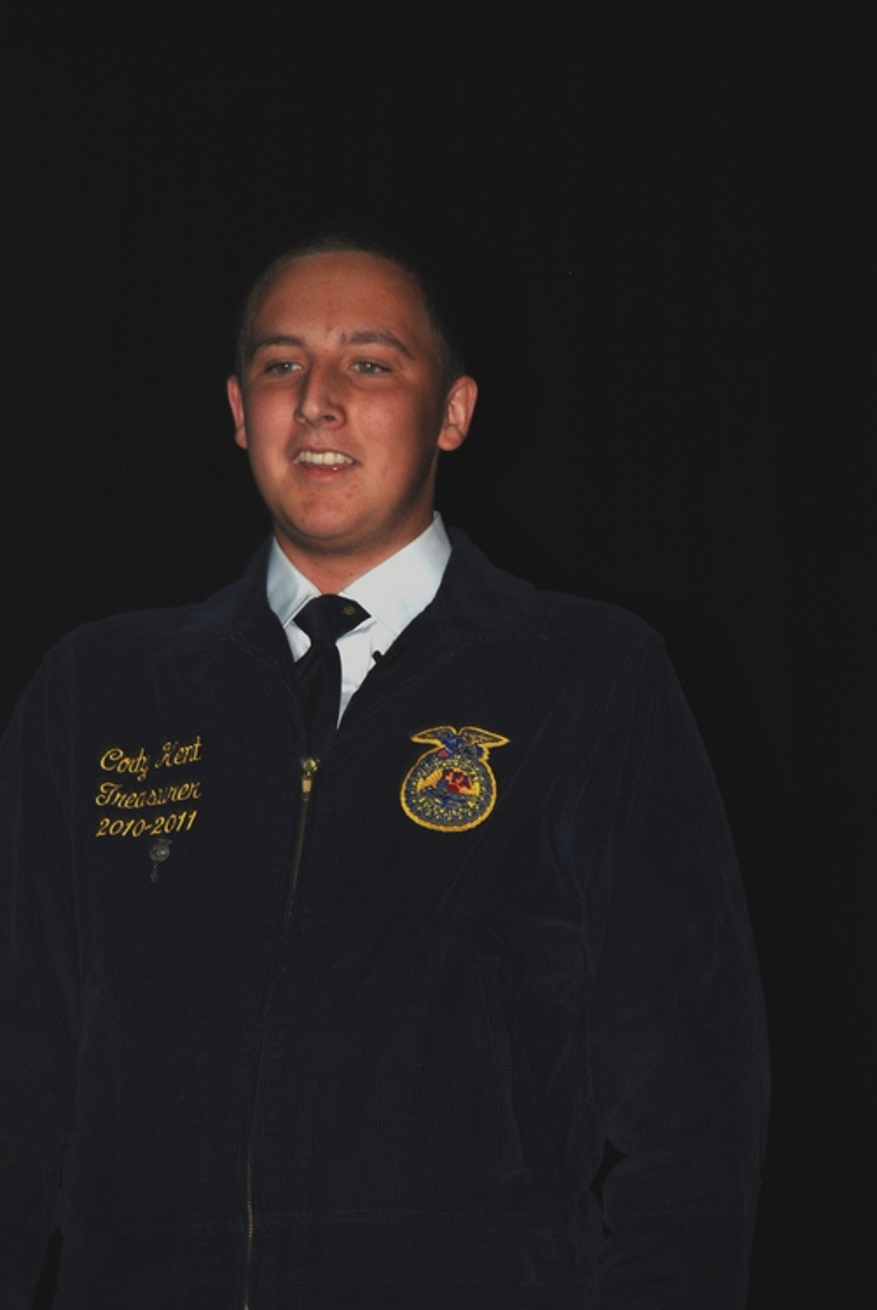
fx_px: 7379
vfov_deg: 10.1
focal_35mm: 202
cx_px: 438
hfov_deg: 6.8
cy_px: 655
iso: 250
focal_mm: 135
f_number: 5.6
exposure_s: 1/60
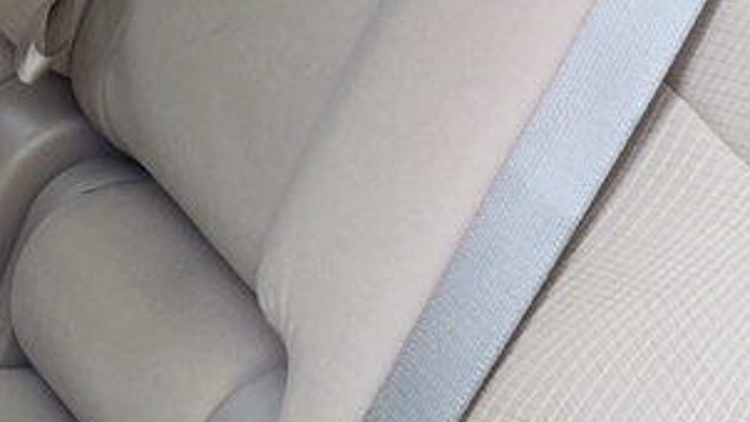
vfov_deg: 8.9
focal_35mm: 134
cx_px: 17
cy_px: -99
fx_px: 2665
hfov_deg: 15.7
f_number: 2.2
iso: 32
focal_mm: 4.15
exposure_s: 1/60
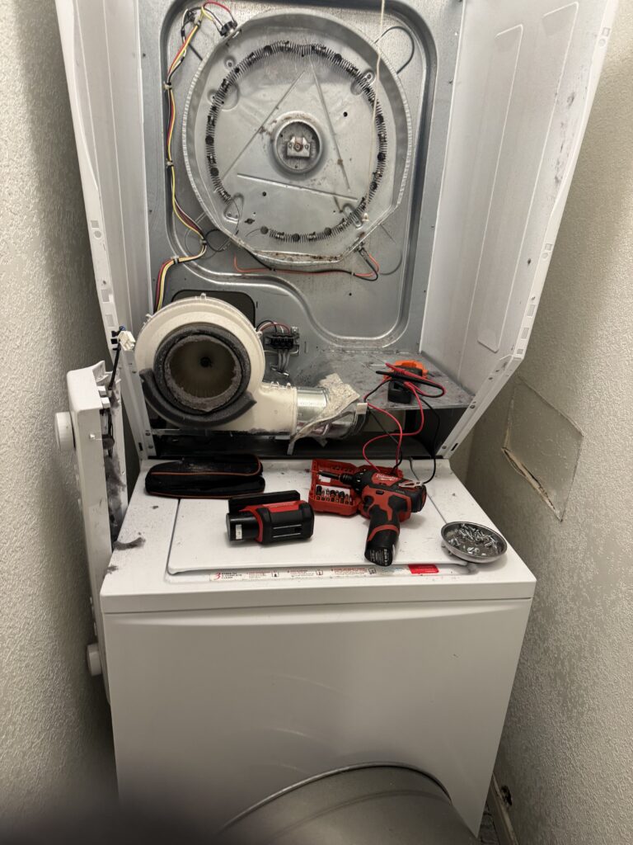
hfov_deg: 56.8
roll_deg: -2.5
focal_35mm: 24
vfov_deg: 71.6
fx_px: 585
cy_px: 422
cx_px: 316
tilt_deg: -21.8
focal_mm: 6.76
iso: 250
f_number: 1.78
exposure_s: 1/60
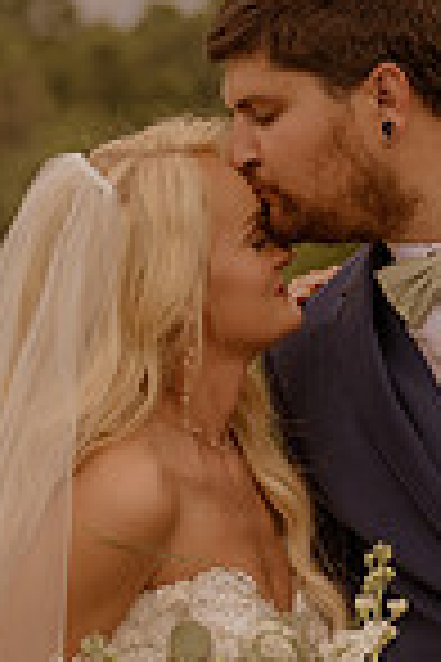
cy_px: 450
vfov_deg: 7.9
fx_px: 4777
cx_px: 432
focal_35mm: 260
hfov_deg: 5.3
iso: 1000
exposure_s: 1/1250
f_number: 3.2
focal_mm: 57
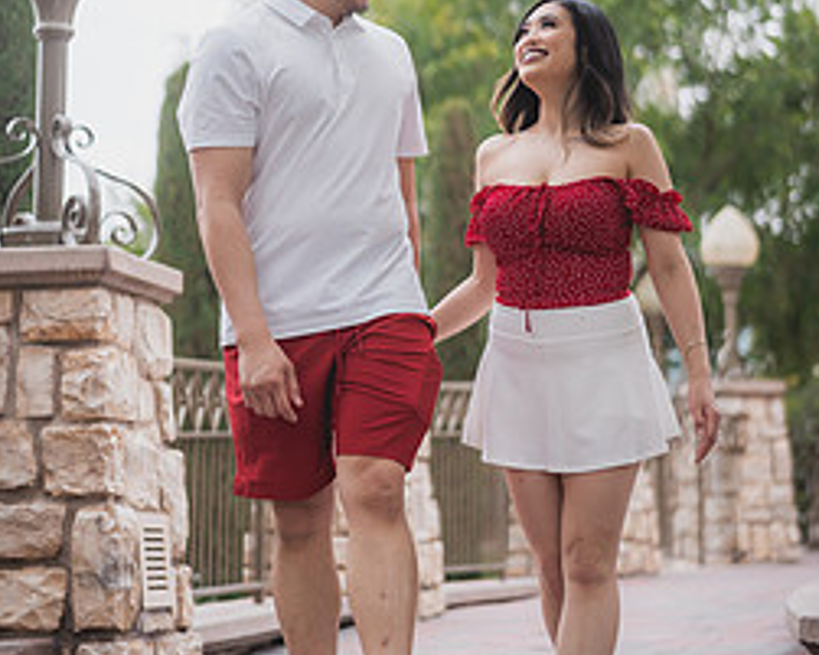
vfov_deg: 18.2
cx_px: 356
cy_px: 176
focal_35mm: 84
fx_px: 2037
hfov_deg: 22.7
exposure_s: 1/2500
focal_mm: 50
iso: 250
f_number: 1.4
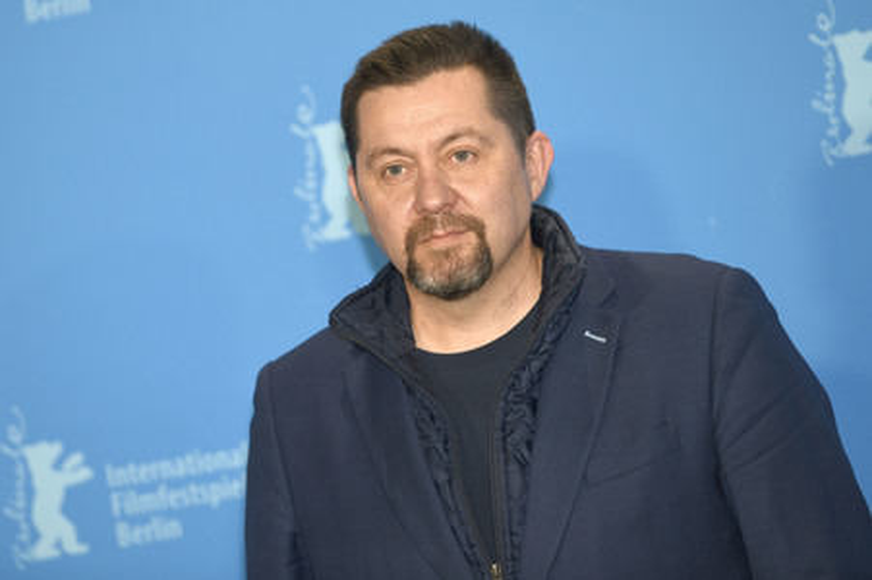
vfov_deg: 7.4
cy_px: 290
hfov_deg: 11.1
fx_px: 4478
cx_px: 436
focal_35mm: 185
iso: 640
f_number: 3.5
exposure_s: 1/400
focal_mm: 185
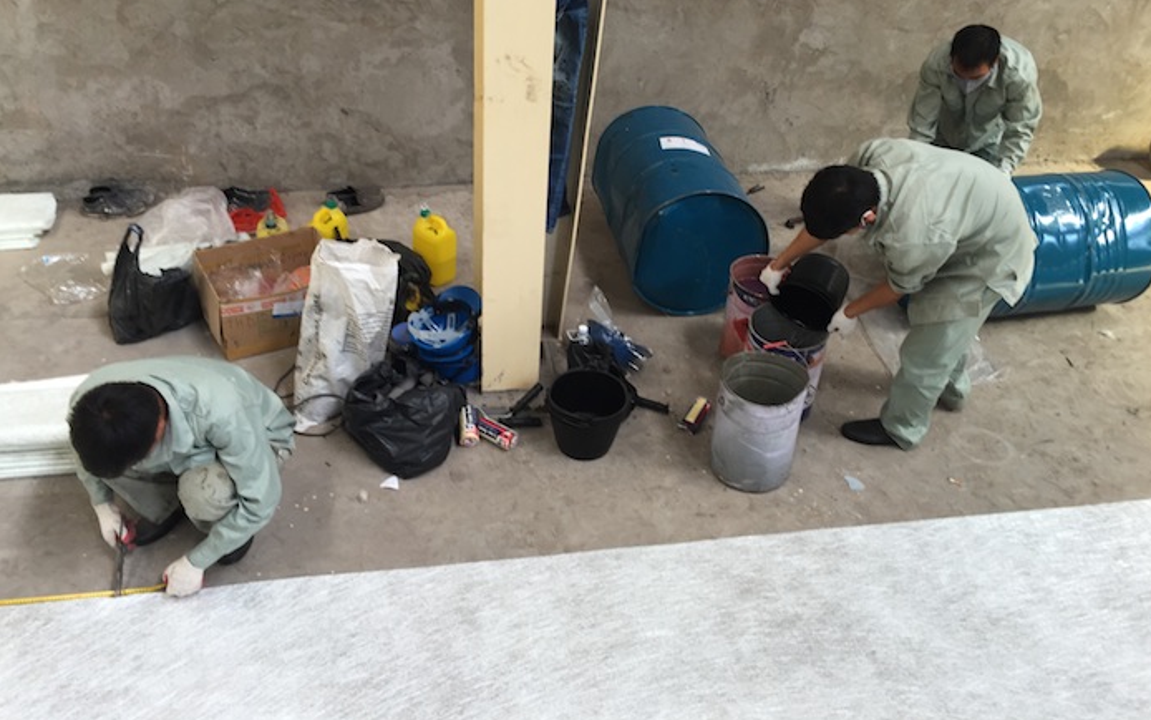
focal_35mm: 31
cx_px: 576
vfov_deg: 40.5
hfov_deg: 61.2
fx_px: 973
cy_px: 303
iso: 40
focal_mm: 4.15
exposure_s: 1/120
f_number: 2.2
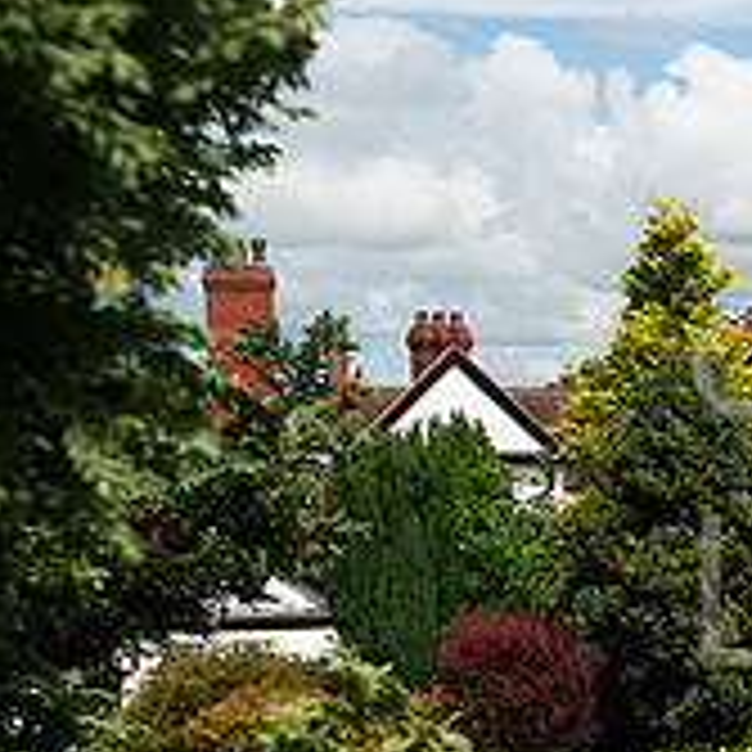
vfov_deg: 16.7
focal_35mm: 103
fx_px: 2532
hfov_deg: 15.0
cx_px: 1283
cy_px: 635
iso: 320
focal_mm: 35
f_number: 7.1
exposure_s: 1/1000
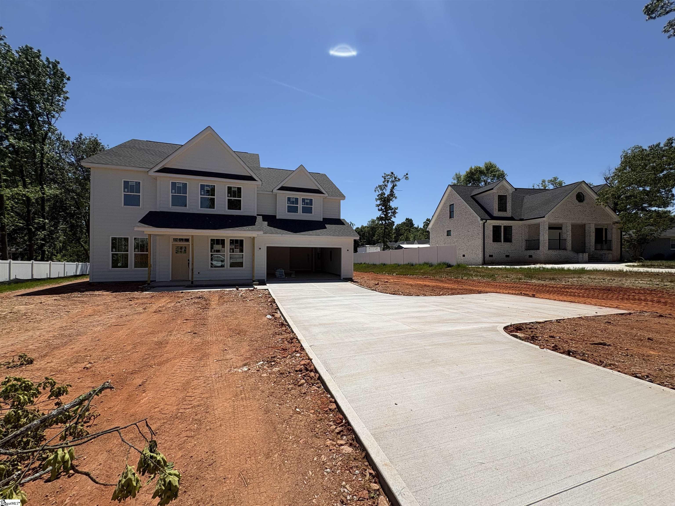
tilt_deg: +1.1
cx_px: 338
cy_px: 253
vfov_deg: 85.7
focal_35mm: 14
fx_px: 273
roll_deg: +0.4
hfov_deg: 102.1
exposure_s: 1/3247
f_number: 2.2
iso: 50
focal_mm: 2.22
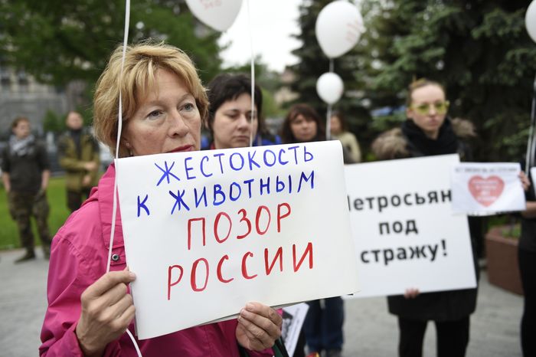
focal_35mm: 35
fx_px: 521
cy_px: 178
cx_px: 268
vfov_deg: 37.8
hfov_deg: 54.5
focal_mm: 35
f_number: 2.8
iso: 320
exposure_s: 1/400
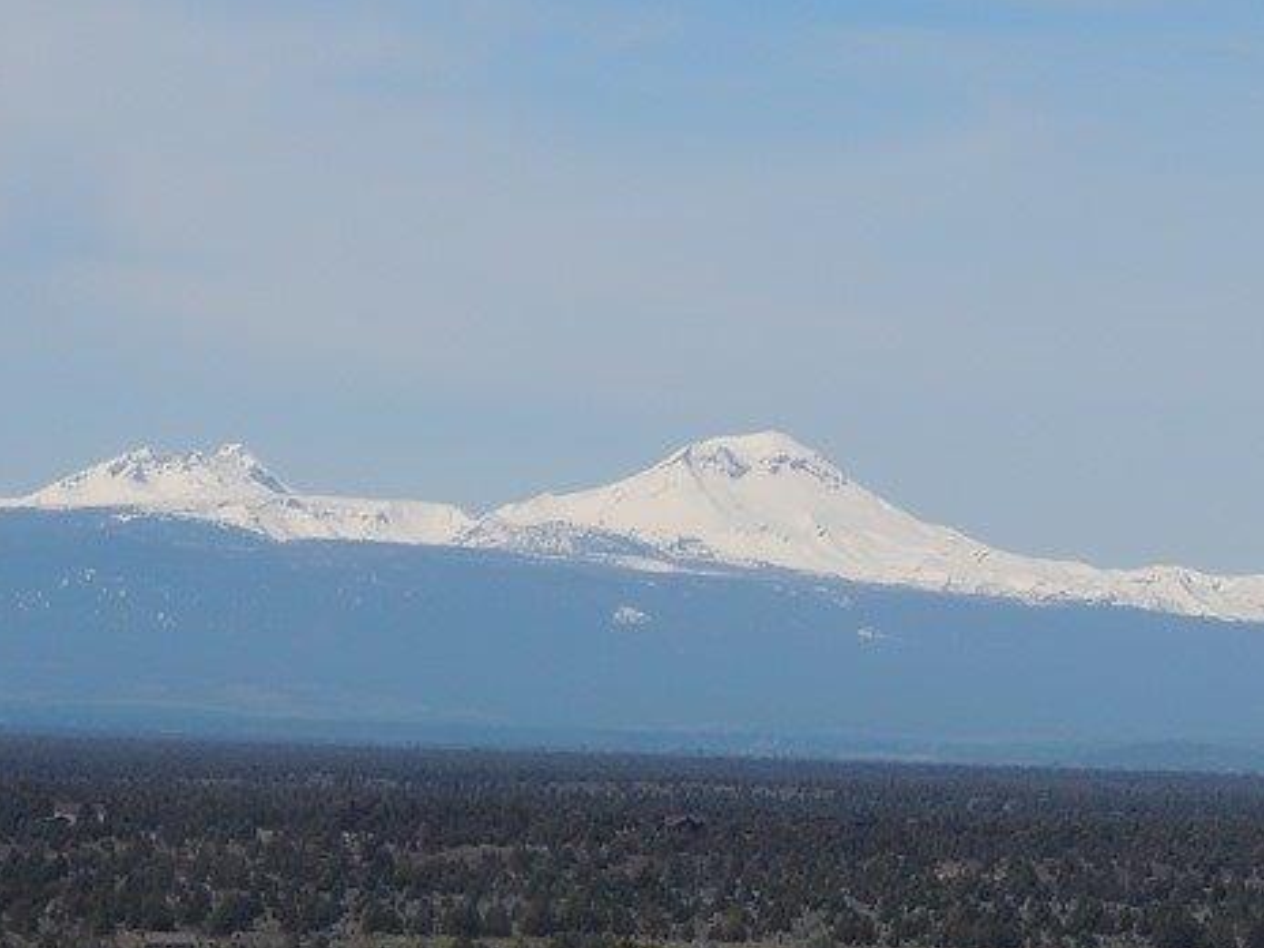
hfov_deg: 7.5
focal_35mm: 265
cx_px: 1163
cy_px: 327
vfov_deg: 5.6
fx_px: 9676
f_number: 4.2
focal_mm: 21.4
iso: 100
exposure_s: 1/1250
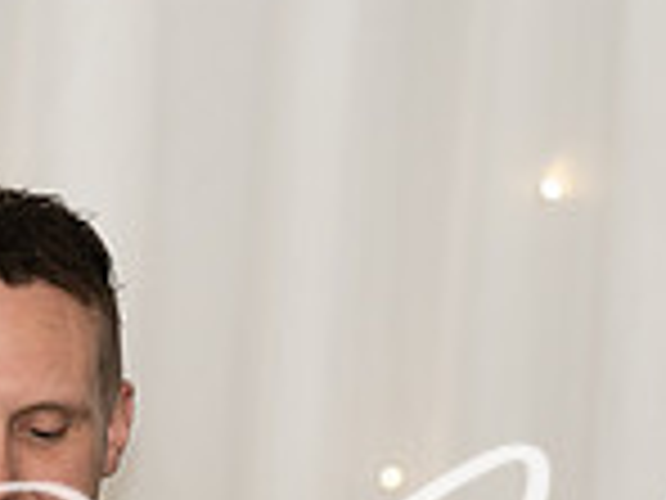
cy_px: 444
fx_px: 14507
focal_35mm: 754
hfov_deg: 2.6
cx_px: 117
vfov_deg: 2.0
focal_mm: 195
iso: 400
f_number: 2.8
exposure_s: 1/160
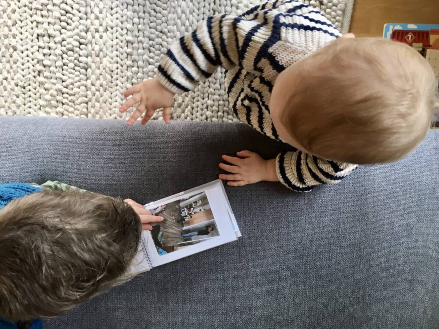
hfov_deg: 61.7
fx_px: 368
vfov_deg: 48.2
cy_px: 164
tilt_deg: -78.9
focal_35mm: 29
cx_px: 220
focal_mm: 4.15
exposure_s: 1/33
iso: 32
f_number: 2.2
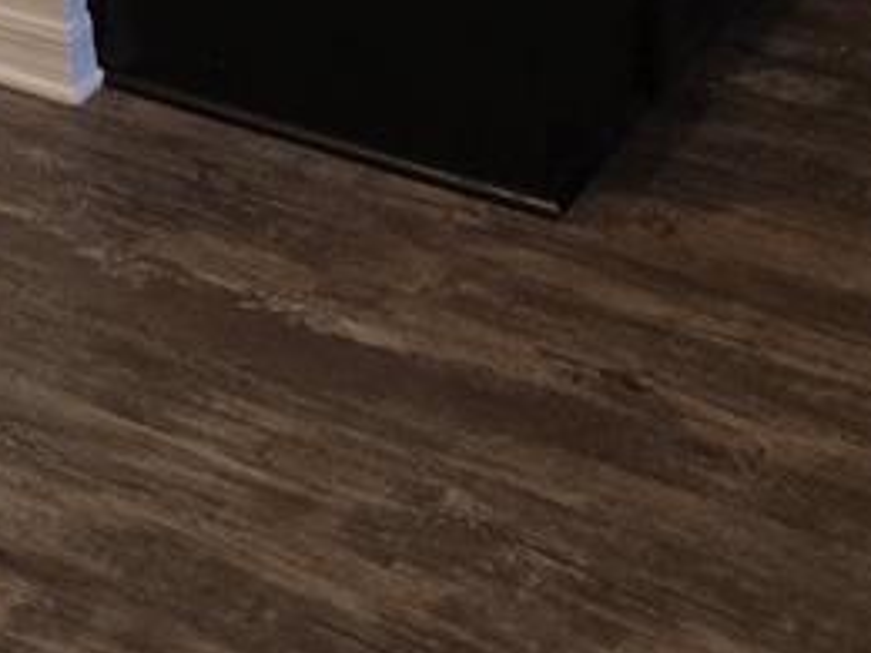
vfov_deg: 11.9
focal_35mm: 106
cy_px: -810
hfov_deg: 16.5
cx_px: -519
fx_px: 2667
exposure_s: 1/120
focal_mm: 6.3
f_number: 1.7
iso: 320
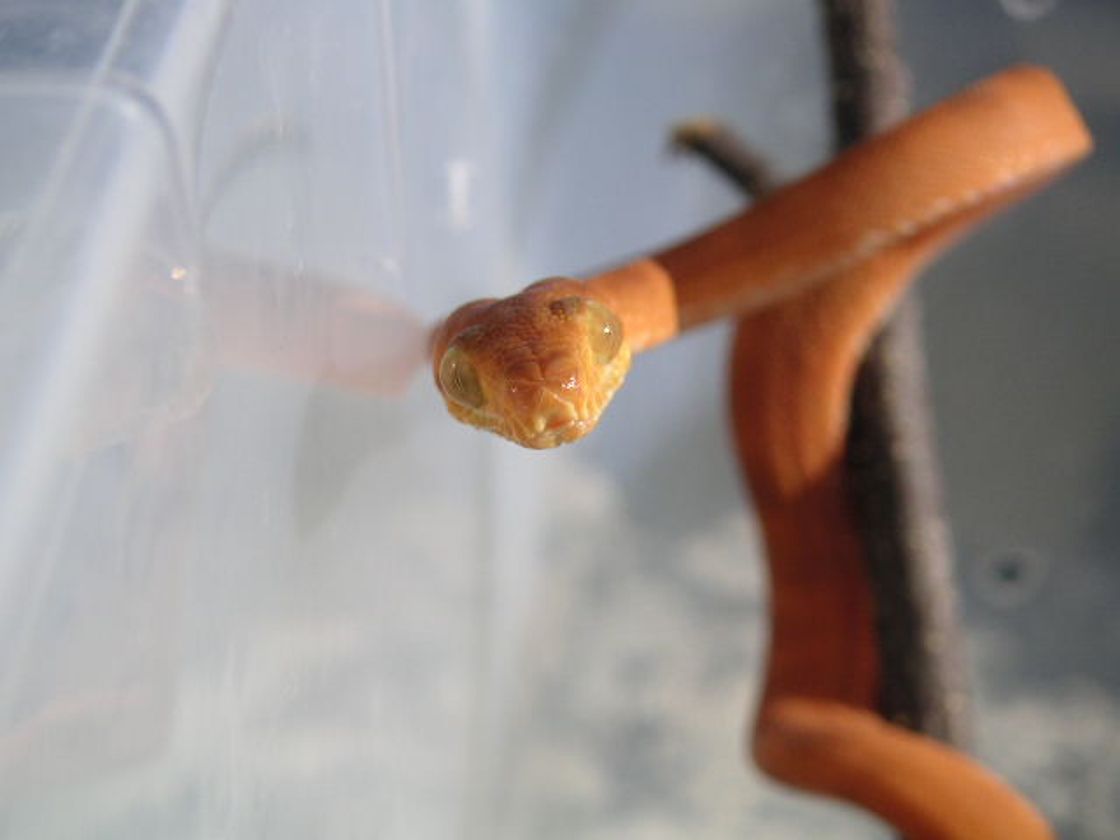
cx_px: 560
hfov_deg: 20.7
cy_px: 420
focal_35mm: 95
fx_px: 3074
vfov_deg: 15.6
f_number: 8
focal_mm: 14.7
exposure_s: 1/180
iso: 50
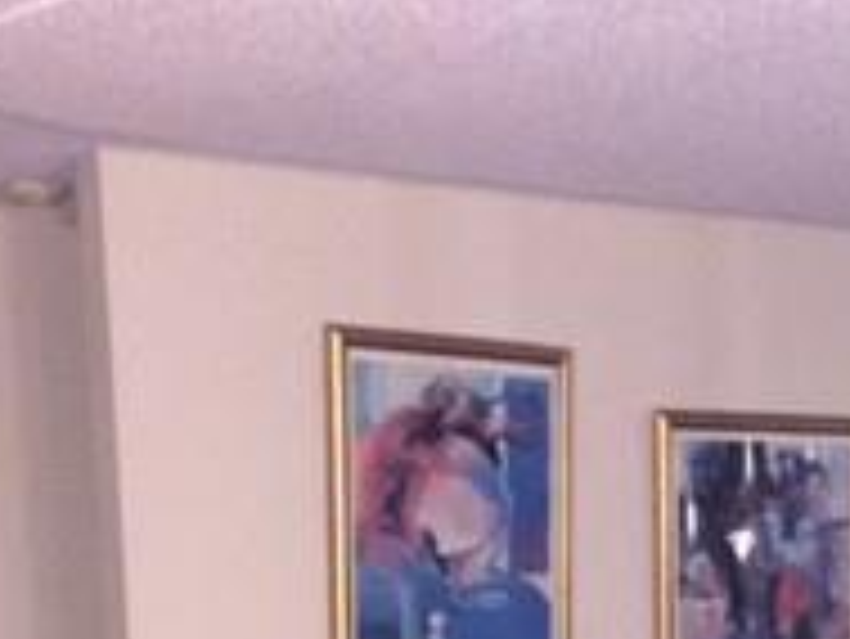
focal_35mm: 98
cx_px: 904
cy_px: 1071
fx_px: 2408
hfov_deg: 19.3
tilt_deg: -10.8
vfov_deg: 13.8
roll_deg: -1.1
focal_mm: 4.15
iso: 640
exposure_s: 1/16
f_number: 2.2
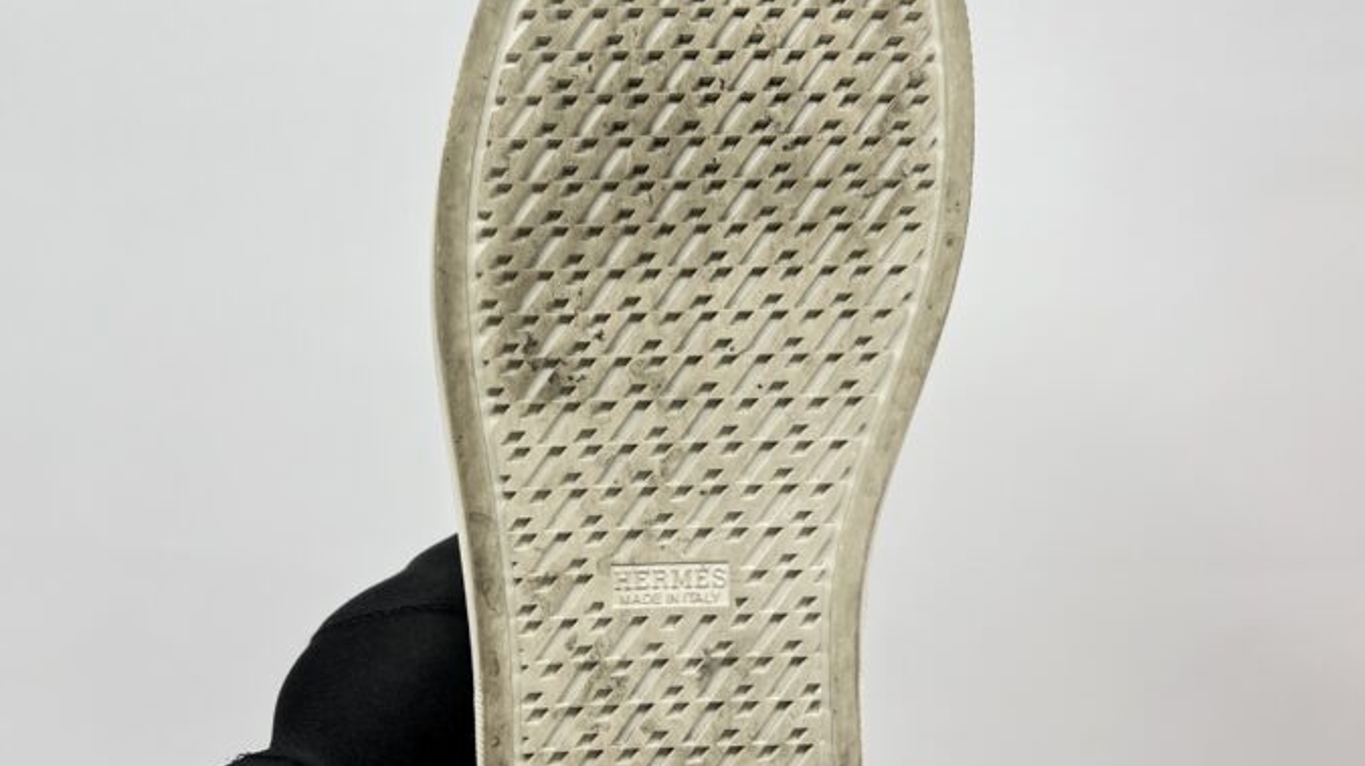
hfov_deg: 47.4
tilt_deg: -14.9
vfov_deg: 27.7
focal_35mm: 43
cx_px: 675
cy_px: 400
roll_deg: -0.4
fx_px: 1556
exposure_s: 1/153
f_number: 1.5
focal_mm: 5.7
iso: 40
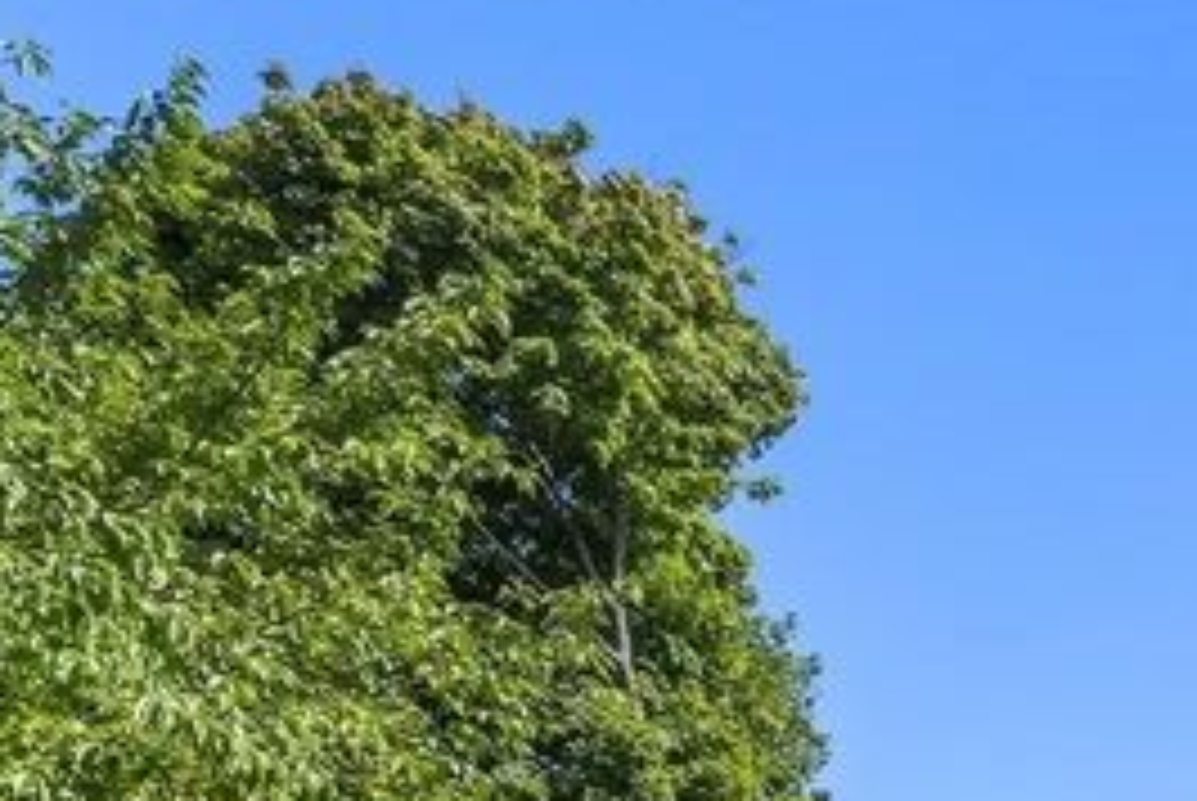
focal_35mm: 50
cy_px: 1037
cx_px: 1782
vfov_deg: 23.9
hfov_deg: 27.6
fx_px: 1664
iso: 320
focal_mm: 13
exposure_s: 1/640
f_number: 7.1
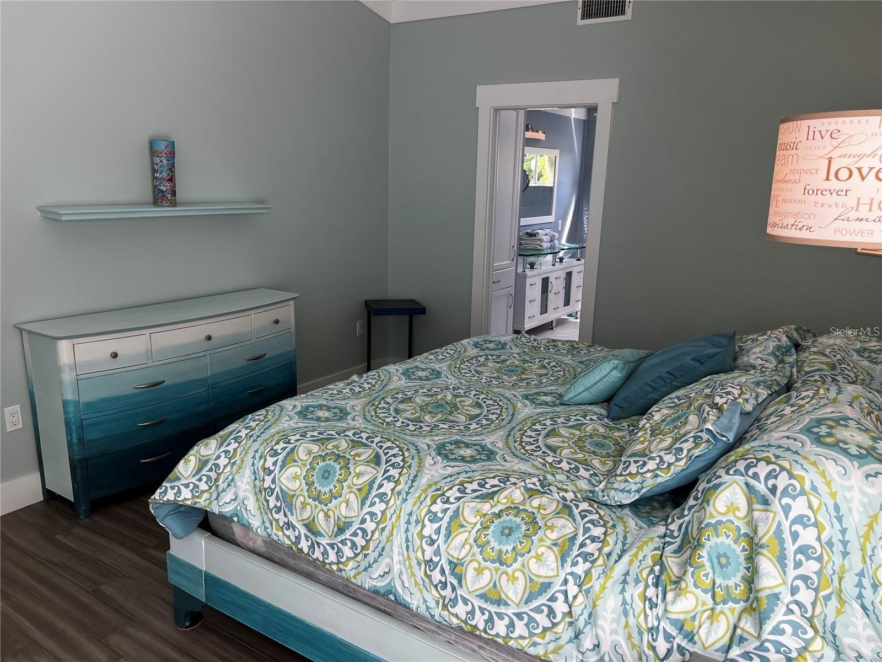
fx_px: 662
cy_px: 331
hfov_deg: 67.3
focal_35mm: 26
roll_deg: -1.5
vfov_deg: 53.1
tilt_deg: -14.0
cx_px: 441
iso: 40
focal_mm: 5.7
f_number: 1.5
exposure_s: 1/120
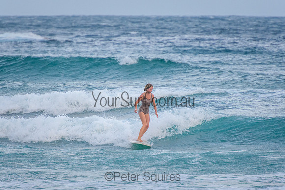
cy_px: 95
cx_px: 142
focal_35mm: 615
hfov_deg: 3.4
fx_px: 4868
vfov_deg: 2.2
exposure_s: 1/1600
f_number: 5.6
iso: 900
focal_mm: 400
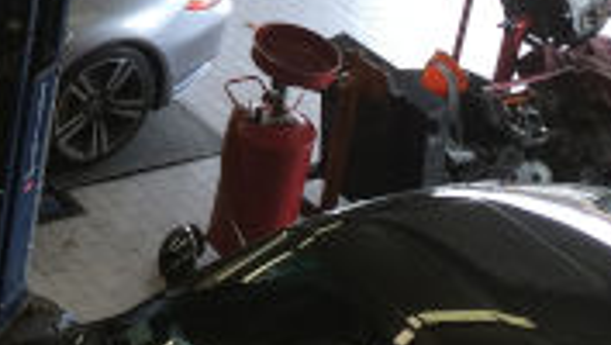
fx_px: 1541
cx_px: -28
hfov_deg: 21.5
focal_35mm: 95
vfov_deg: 12.3
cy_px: -129
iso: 64
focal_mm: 4.15
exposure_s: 1/120
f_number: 2.2
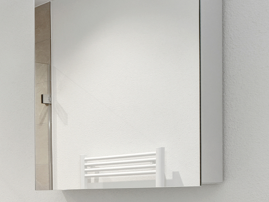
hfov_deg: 26.0
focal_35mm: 59
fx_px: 458
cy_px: 275
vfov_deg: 21.9
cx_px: -111
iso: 100
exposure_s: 1/2.5
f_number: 14
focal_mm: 14
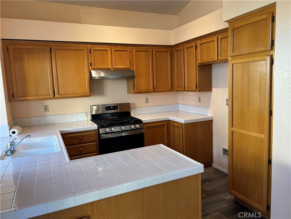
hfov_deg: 67.3
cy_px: 110
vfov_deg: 53.1
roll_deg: +4.4
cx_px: 146
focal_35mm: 26
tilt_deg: -4.3
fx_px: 219
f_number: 1.5
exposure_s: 1/120
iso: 125
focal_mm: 5.7
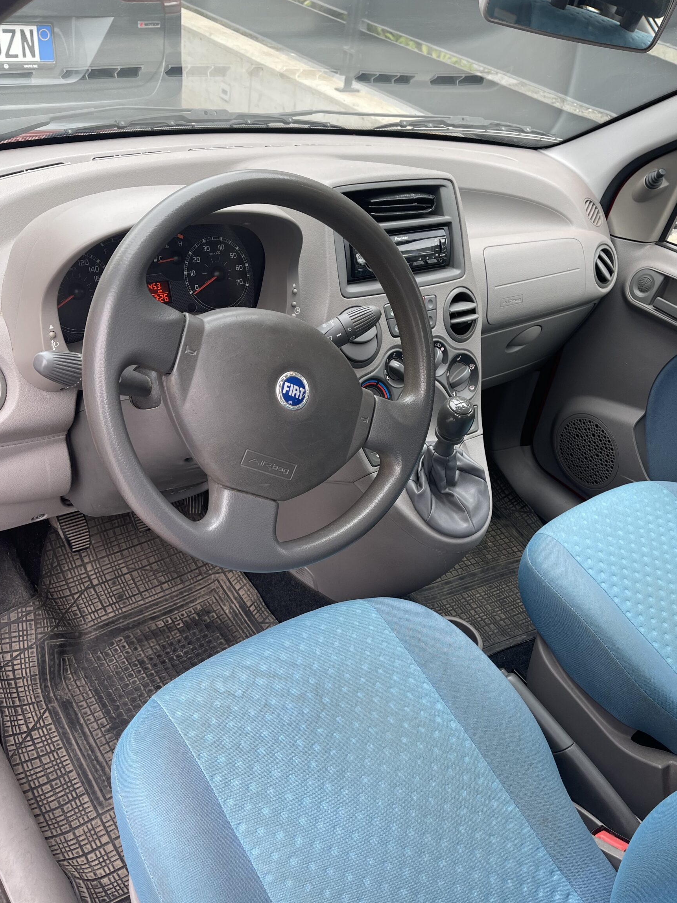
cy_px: 475
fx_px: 756
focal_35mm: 29
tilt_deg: -37.2
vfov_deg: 61.6
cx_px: 361
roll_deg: -11.7
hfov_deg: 48.2
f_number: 1.6
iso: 50
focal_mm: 5.1
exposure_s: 1/121
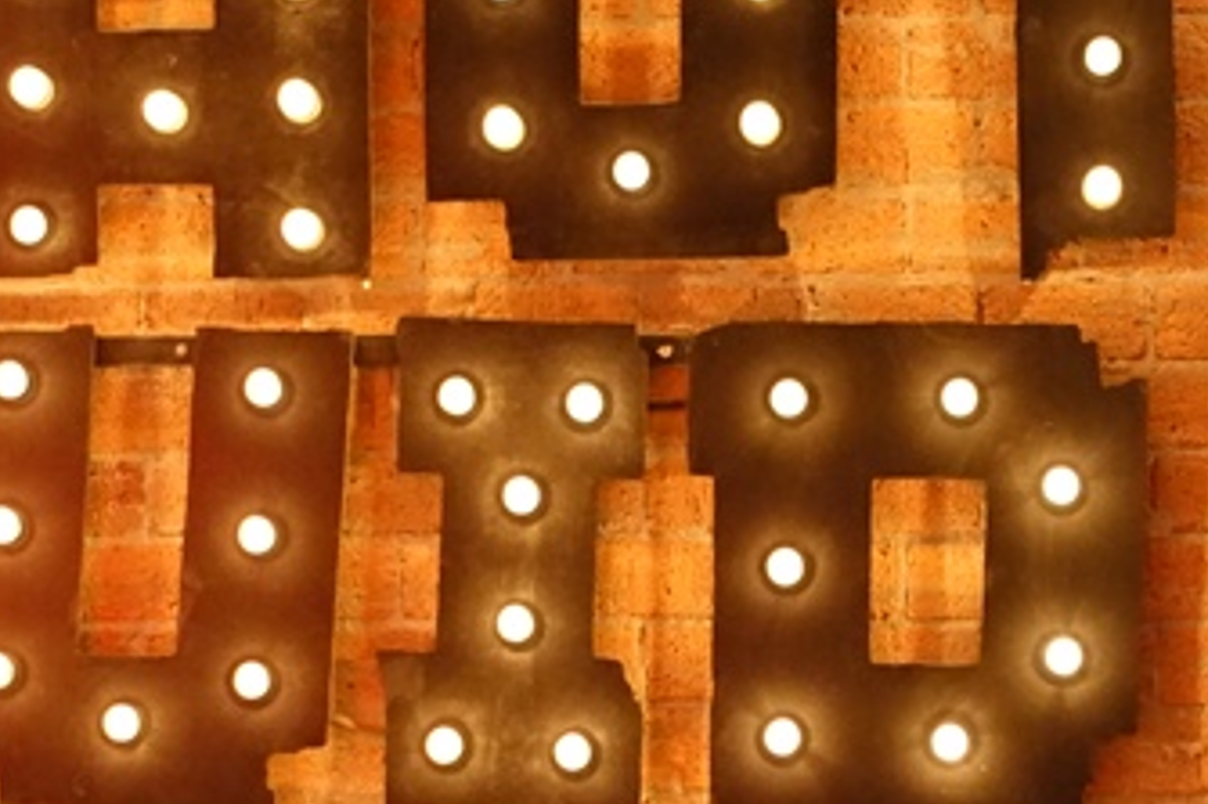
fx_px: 5601
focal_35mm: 167
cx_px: 649
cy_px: 586
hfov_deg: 12.3
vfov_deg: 8.2
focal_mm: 25.7
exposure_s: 1/8
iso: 2500
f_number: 2.8
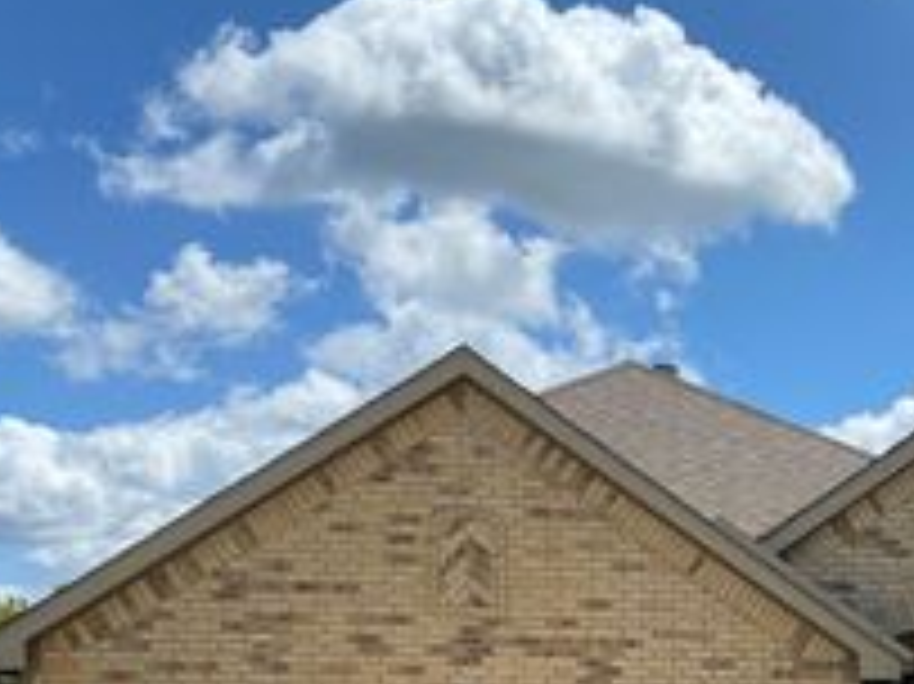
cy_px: 781
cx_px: 909
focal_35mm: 64
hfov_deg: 28.5
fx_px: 1689
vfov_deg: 21.5
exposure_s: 1/3610
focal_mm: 4.25
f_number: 1.8
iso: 32
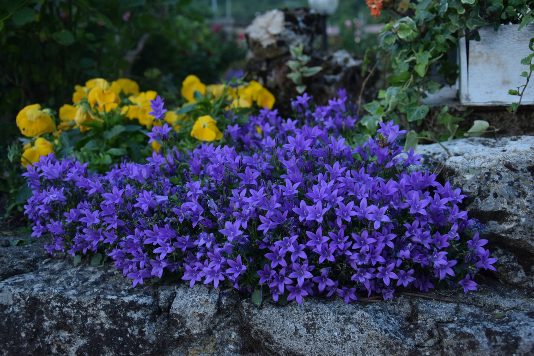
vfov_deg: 34.2
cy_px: 178
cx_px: 267
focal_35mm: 39
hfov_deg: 49.6
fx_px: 578
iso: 800
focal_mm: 26
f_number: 5
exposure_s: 1/13
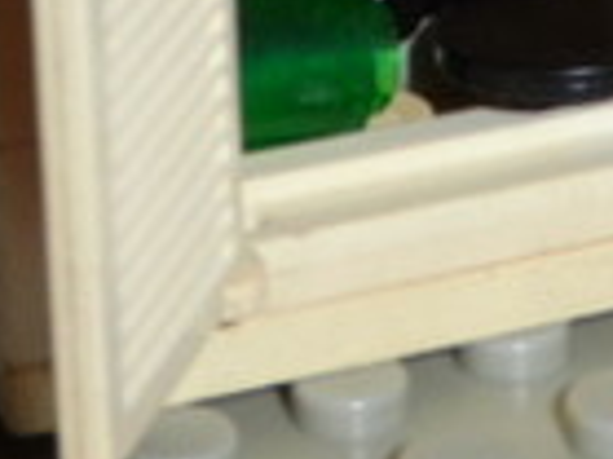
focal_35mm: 265
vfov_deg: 5.5
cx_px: 697
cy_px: -549
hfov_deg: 7.4
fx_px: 4689
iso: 100
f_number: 3.7
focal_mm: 6.8
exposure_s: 1/45
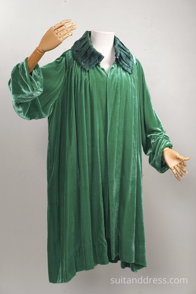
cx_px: 98
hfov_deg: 28.1
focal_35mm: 48
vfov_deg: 41.1
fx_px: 392
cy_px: 147
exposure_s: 1/8
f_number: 6.3
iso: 200
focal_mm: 32
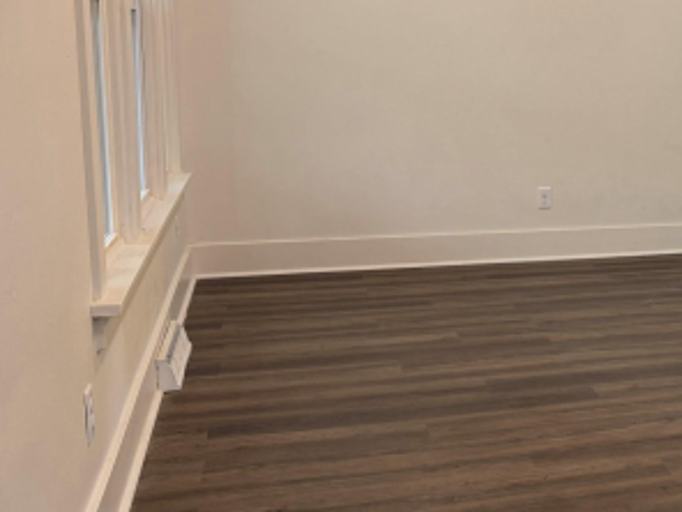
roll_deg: -0.4
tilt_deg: -8.9
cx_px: 713
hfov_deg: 32.2
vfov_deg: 27.0
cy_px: 210
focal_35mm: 54
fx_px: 1064
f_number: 1.78
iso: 160
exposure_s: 1/120
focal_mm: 6.76
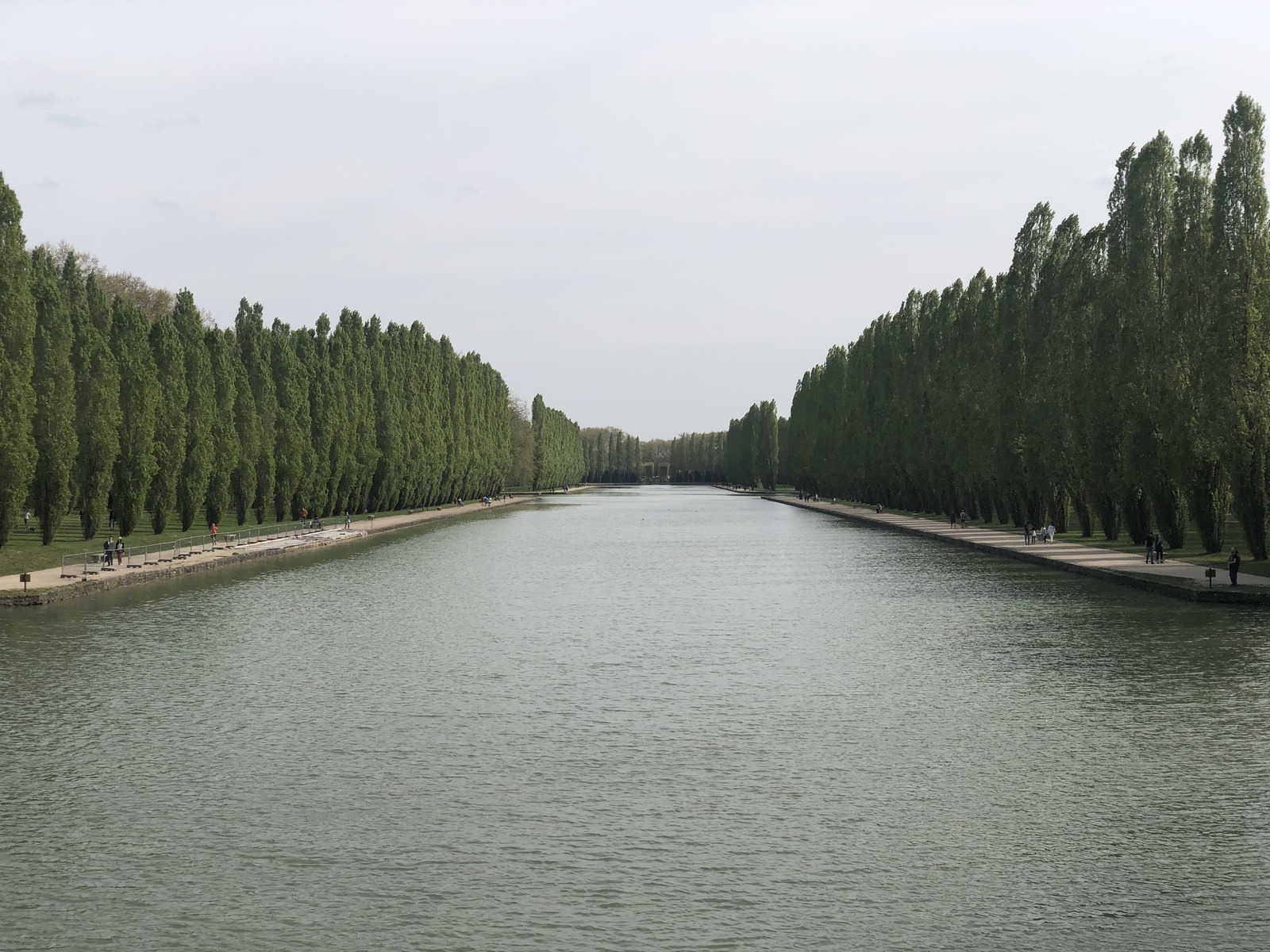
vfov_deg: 28.0
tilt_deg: -0.2
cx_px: 635
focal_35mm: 52
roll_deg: +0.9
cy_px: 476
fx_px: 1908
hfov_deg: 36.8
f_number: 2.4
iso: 16
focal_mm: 6
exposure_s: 1/1312
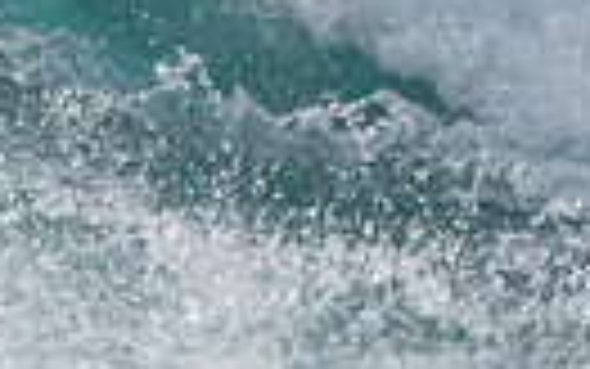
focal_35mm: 3393
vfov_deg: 0.4
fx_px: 54581
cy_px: -119
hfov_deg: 0.6
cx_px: -455
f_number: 5.6
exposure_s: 1/2000
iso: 450
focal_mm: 500
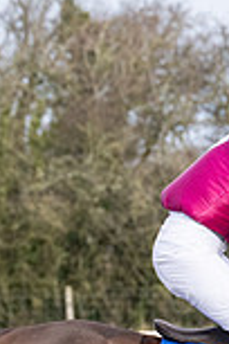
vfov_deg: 3.6
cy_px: 379
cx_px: 385
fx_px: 5438
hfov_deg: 2.4
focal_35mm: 570
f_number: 5
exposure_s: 1/2500
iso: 800
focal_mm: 115
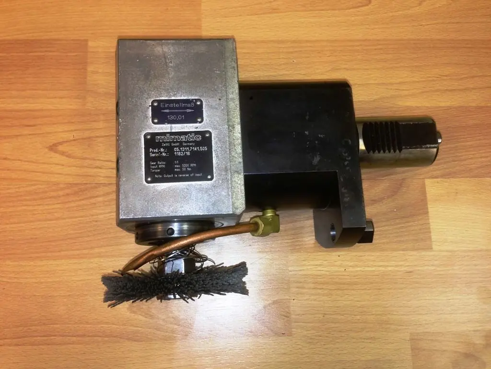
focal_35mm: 33
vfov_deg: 42.9
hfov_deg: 55.4
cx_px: 246
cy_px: 184
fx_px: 468
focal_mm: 4.13
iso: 50
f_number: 2.4
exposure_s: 1/39
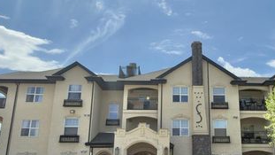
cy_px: 95
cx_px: 182
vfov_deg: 33.6
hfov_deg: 55.5
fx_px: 255
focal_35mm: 35
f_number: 2.2
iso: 25
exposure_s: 1/1927
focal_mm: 2.22
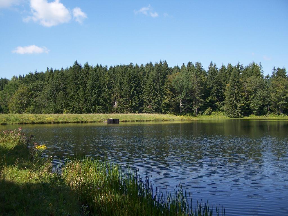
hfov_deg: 49.0
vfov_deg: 37.7
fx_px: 316
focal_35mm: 38
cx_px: 144
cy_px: 108
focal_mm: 6.3
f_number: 2.8
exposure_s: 1/800
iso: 80
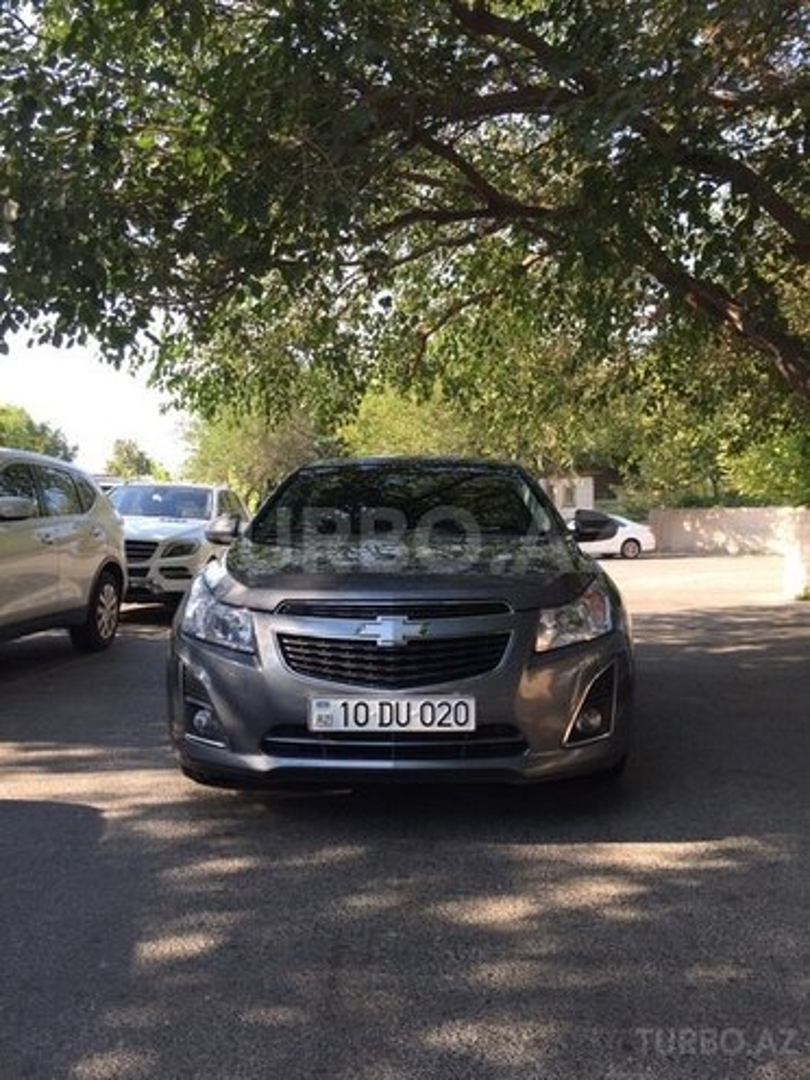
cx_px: 405
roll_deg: -0.9
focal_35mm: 29
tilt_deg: -0.6
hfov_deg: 48.2
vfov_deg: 61.7
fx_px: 905
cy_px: 540
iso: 32
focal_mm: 4.15
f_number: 2.2
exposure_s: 1/262
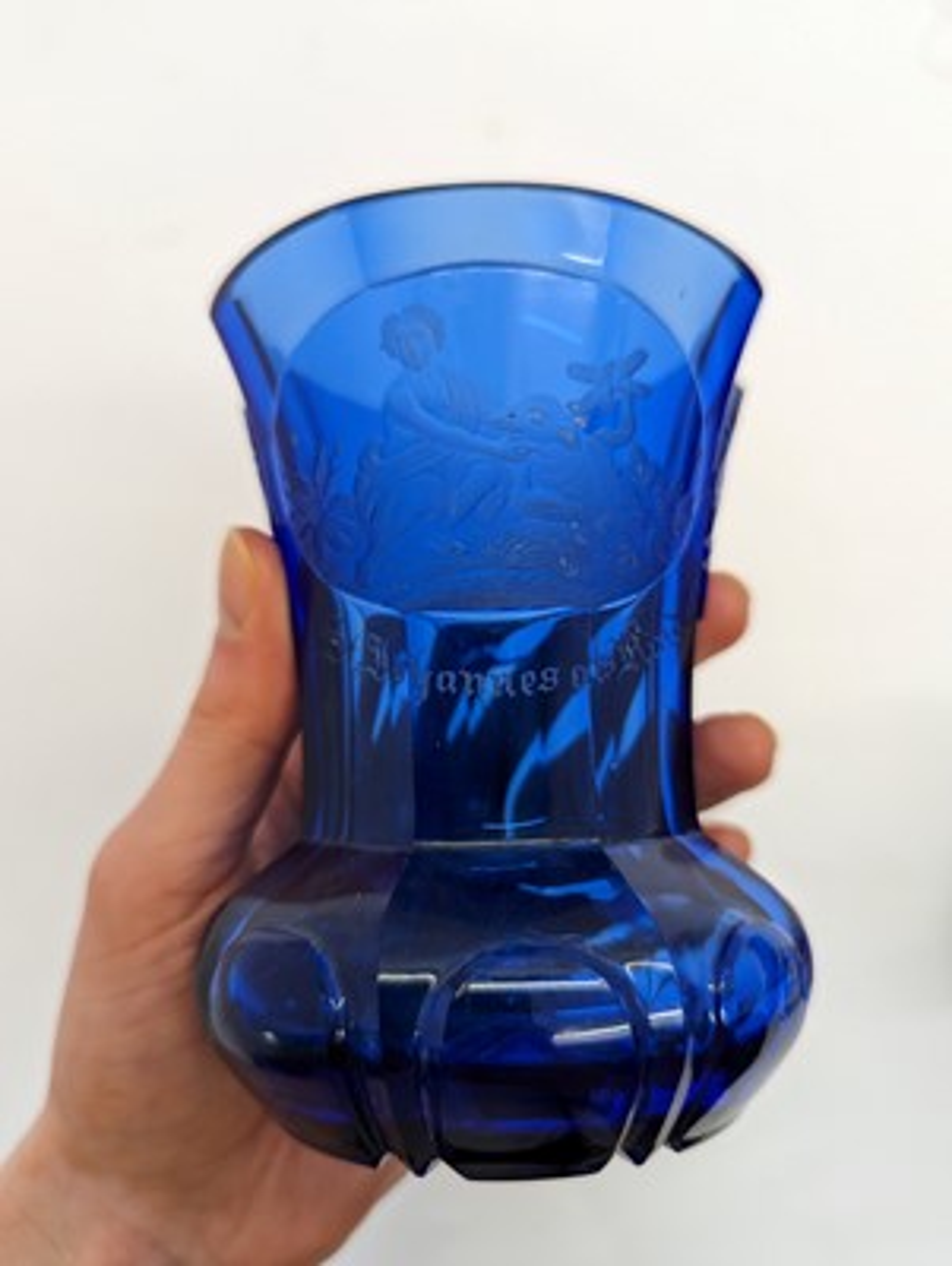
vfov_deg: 71.5
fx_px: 878
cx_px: 476
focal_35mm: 24
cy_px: 633
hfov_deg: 56.9
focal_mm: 6.81
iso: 183
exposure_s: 1/149
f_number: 1.85
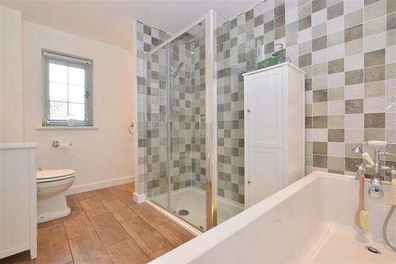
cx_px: 198
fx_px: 165
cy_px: 132
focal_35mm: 15
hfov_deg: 100.4
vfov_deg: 77.3
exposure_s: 1/25
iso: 400
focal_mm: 10
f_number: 9
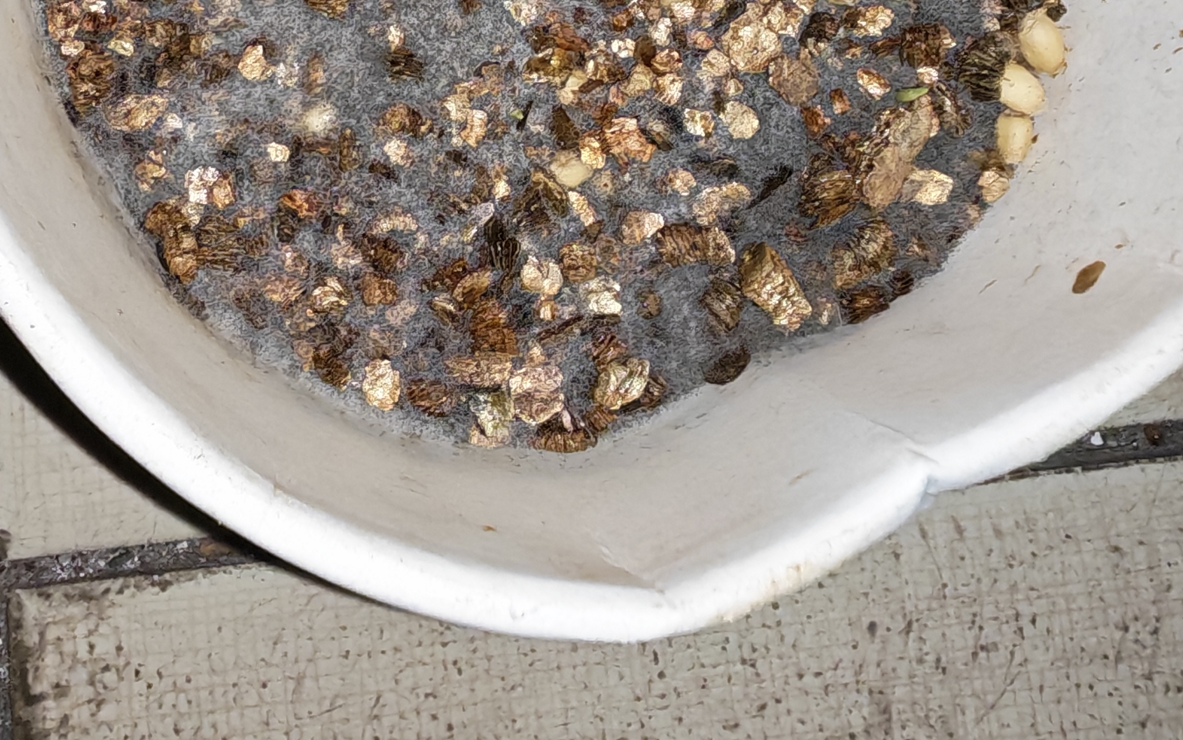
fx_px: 1322
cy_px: -105
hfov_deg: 48.2
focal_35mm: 41
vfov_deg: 28.0
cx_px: 609
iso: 160
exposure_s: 1/50
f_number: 2
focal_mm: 1.82
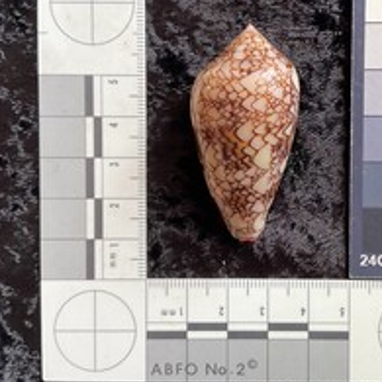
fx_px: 574
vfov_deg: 36.7
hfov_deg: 36.4
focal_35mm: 46
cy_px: 164
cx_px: 259
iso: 50
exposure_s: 1/120
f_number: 1.8
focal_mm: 3
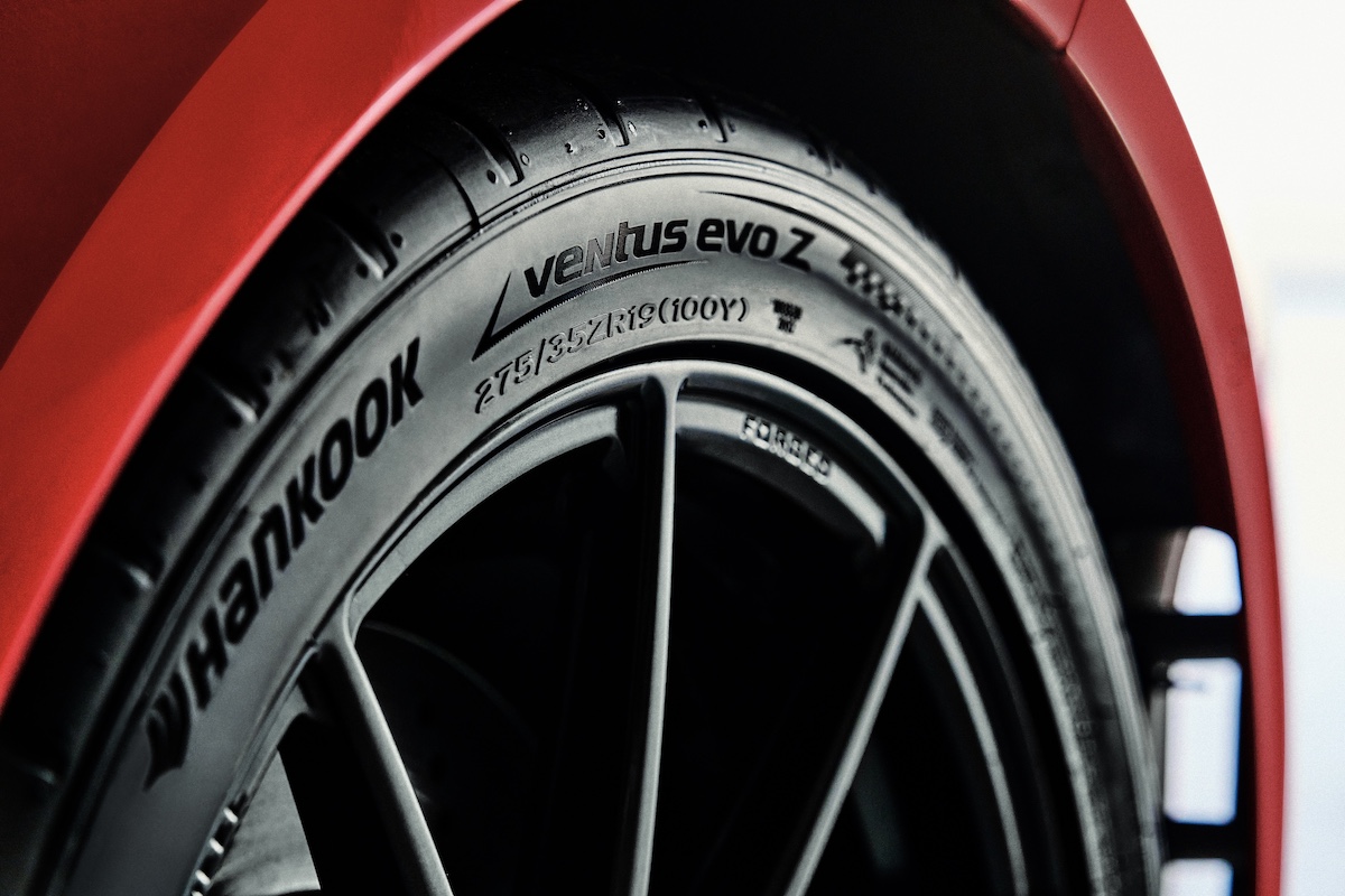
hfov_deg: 21.2
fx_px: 3586
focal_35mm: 96
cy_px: 448
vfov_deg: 14.3
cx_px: 672
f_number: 5.6
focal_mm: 96
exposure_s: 1/125
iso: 2000
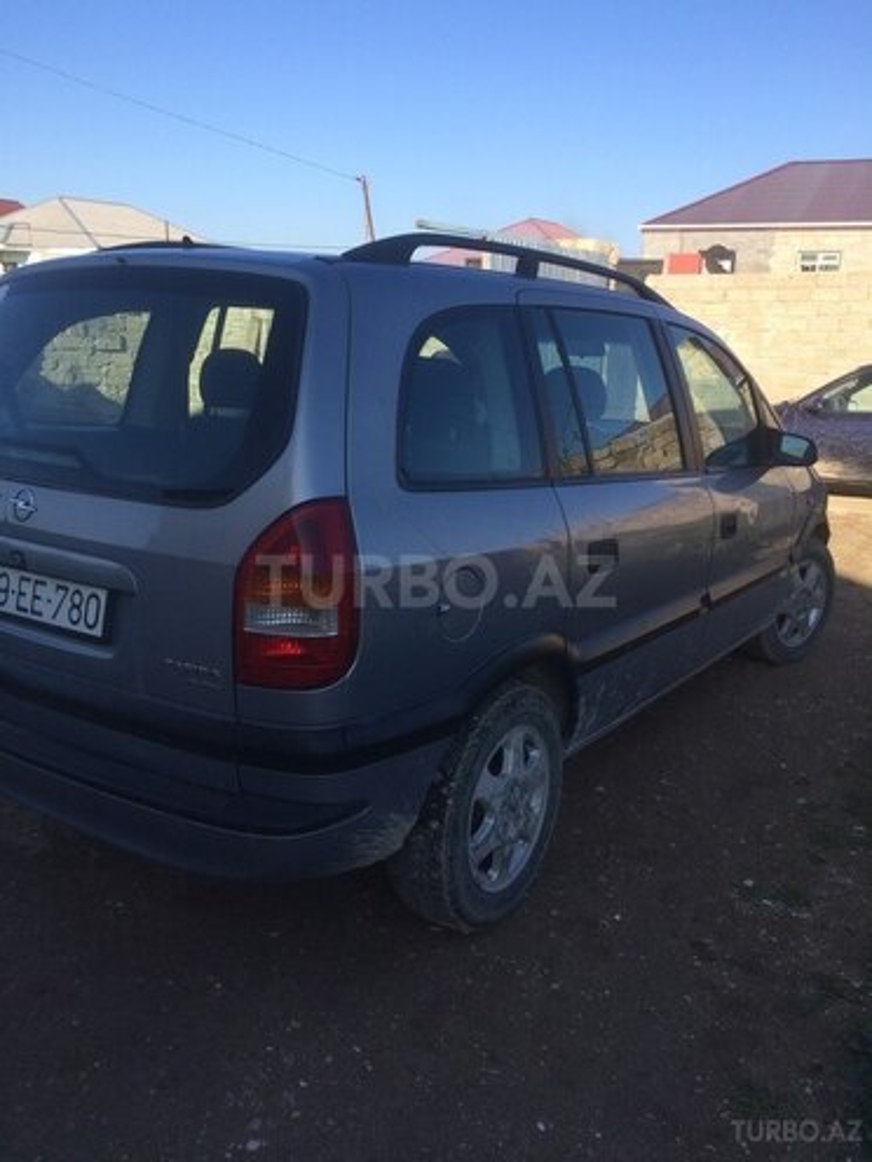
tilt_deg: -12.7
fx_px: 974
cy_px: 581
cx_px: 436
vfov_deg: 61.7
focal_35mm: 29
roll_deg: -3.7
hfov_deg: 48.2
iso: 32
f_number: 2.2
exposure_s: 1/1414
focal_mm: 4.15
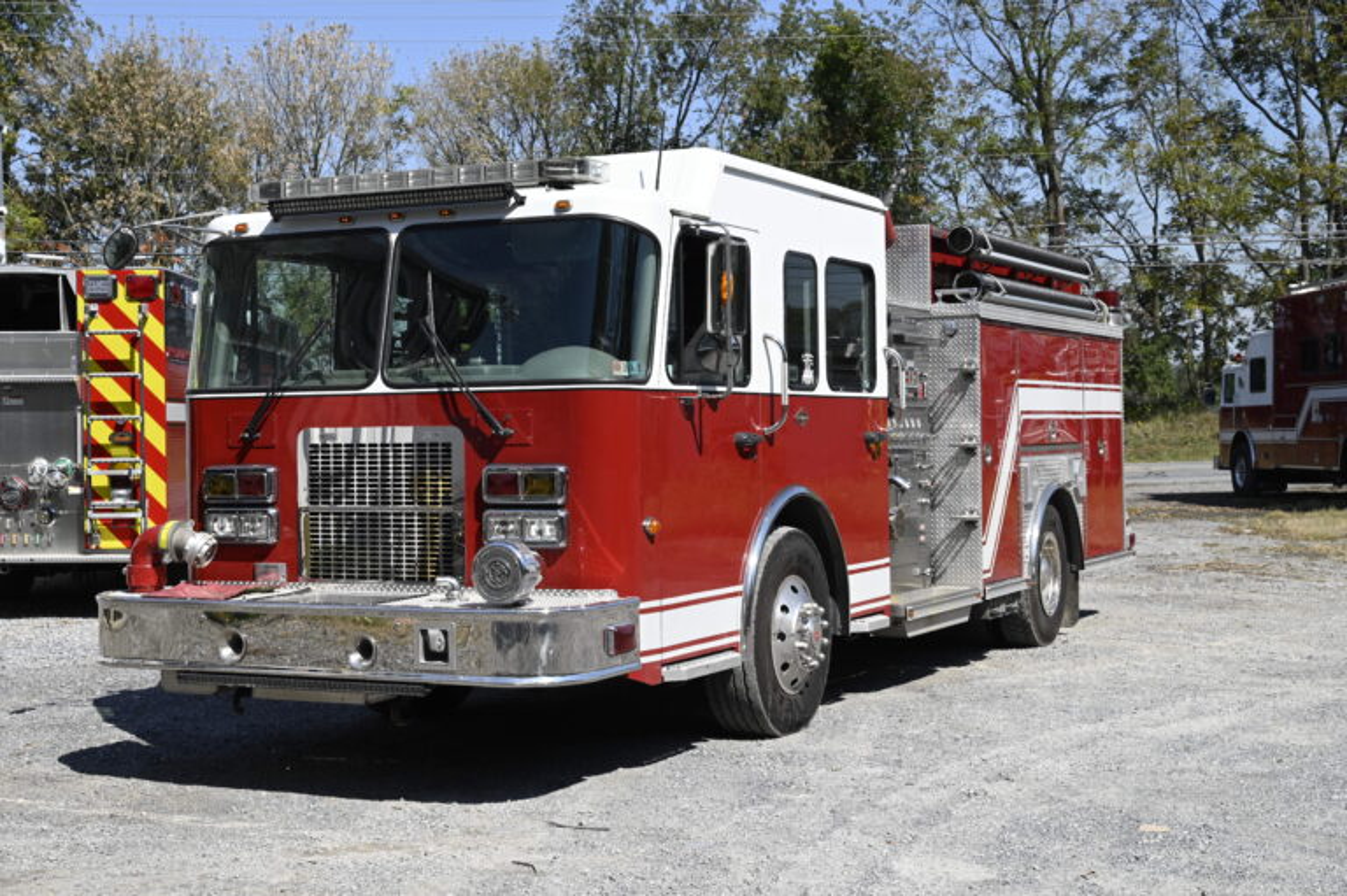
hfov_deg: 39.6
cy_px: 448
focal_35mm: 50
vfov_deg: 27.0
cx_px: 674
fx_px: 1870
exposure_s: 1/2500
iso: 1250
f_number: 9
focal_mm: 50
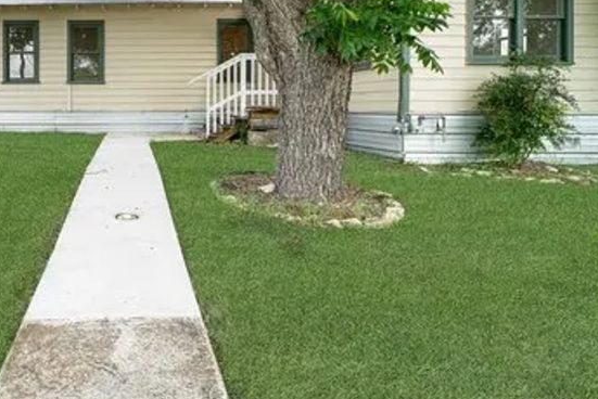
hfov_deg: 63.1
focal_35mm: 26
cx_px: 115
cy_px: 48
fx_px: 432
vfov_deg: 45.5
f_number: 8
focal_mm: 14
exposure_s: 1/60
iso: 200
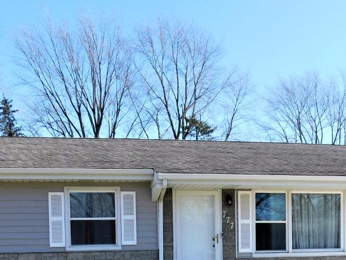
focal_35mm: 53
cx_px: 182
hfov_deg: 36.2
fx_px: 530
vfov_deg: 25.6
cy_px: 281
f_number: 3
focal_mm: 4
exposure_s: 1/800
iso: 125
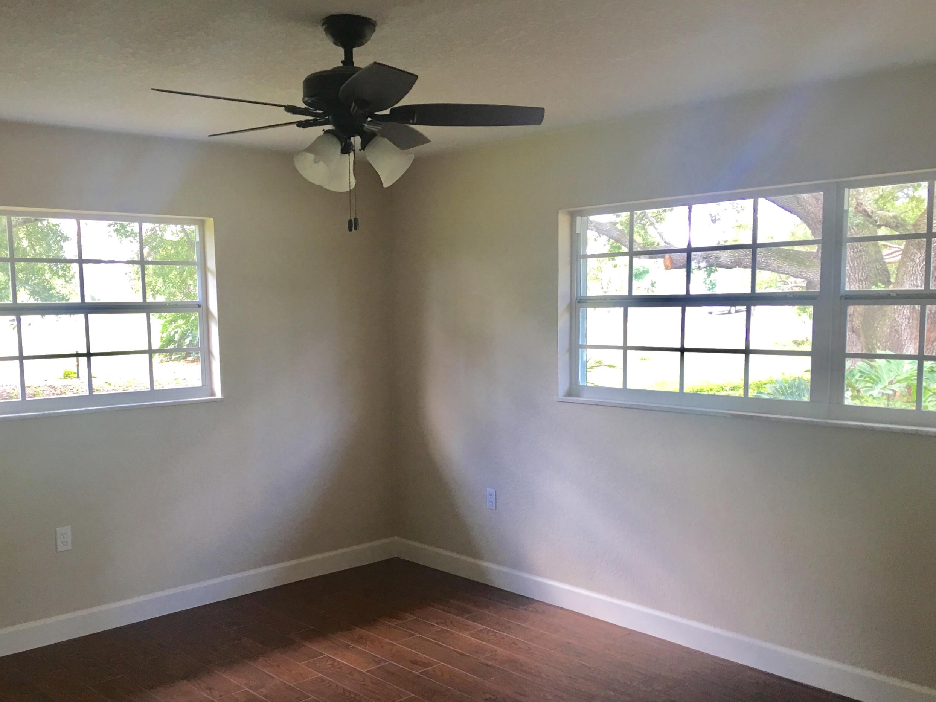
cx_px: 411
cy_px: 416
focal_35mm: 35
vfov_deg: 40.5
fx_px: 946
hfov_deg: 52.5
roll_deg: -0.1
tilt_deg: -8.1
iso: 25
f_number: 2.2
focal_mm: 4.15
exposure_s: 1/15
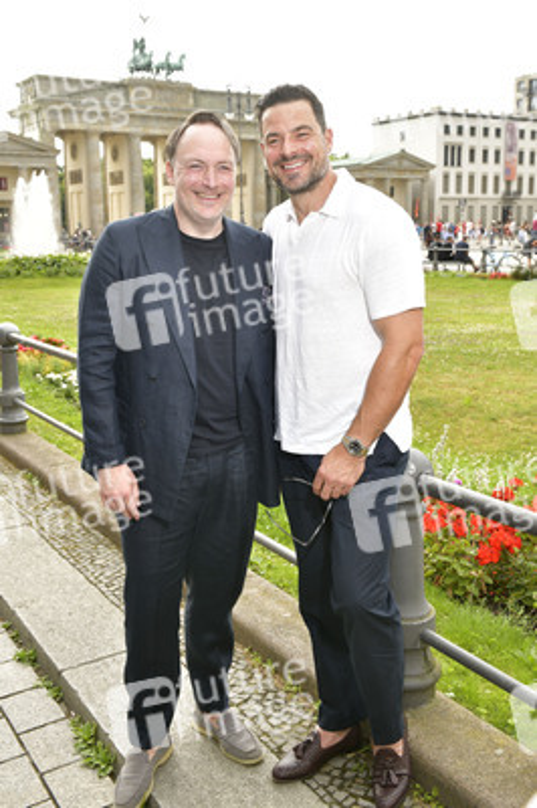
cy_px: 404
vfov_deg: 53.2
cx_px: 268
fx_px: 807
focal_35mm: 36
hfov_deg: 36.8
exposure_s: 1/100
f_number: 8
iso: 400
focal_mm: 36
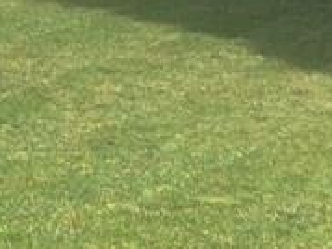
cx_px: -33
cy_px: -121
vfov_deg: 8.7
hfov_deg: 11.7
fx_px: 1591
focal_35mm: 166
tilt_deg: +2.3
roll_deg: -0.2
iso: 32
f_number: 2.2
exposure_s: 1/3731
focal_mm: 4.15
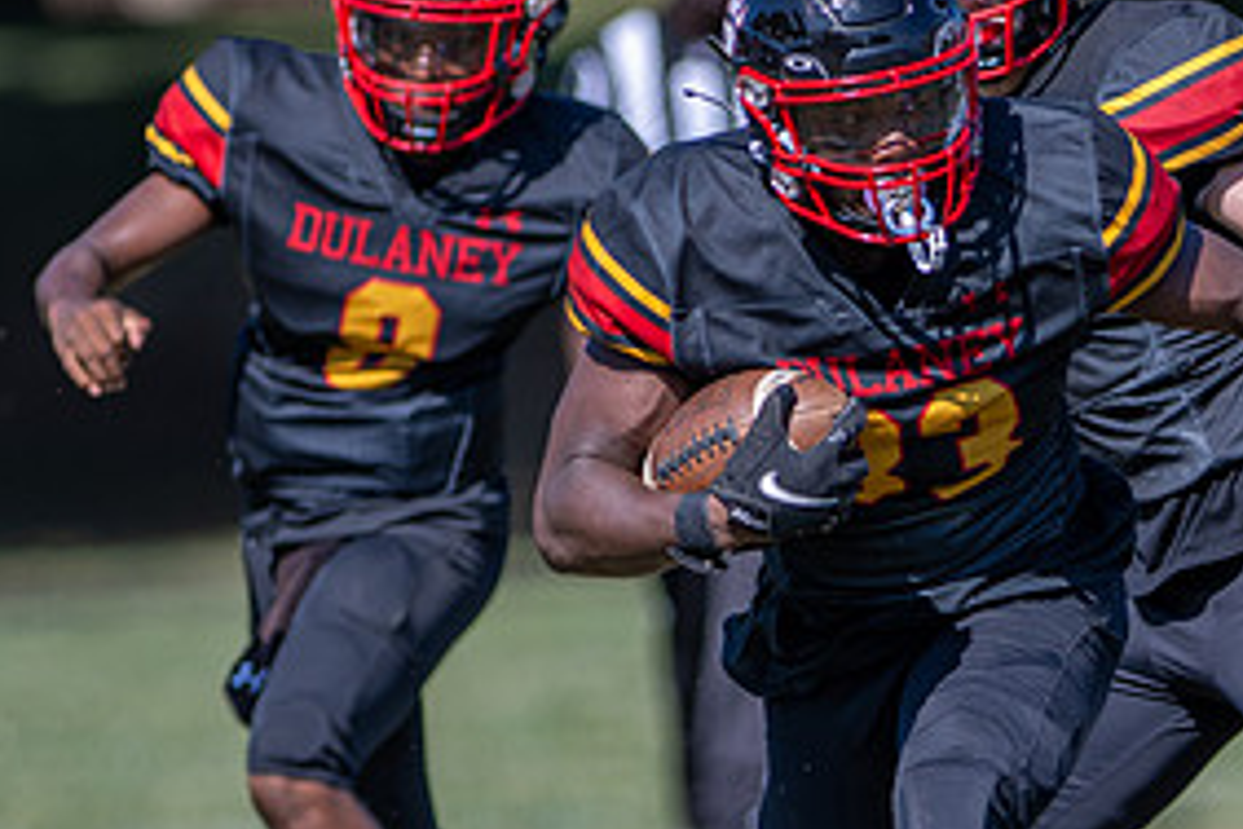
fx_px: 32177
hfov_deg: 2.2
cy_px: 940
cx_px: 1076
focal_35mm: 932
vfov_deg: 1.5
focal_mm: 300
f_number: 2.8
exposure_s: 1/1600
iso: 110
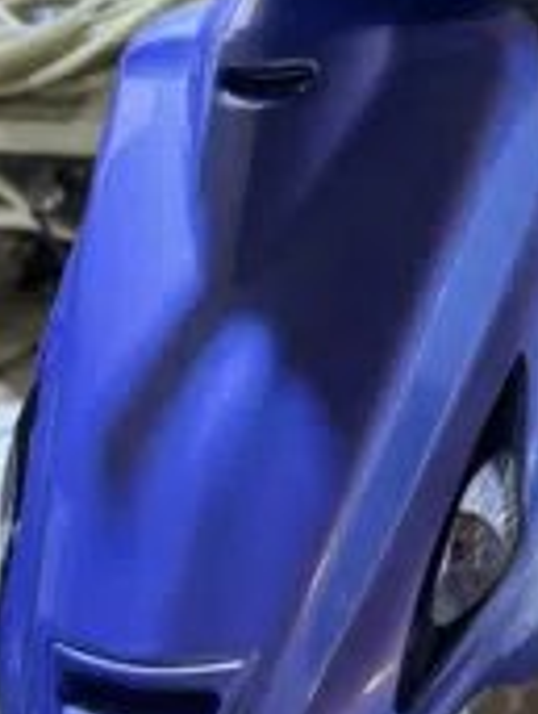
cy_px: 125
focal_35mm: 56
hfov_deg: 25.4
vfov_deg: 33.1
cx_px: 488
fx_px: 1156
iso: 1000
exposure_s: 1/25
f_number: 1.78
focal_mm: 6.86
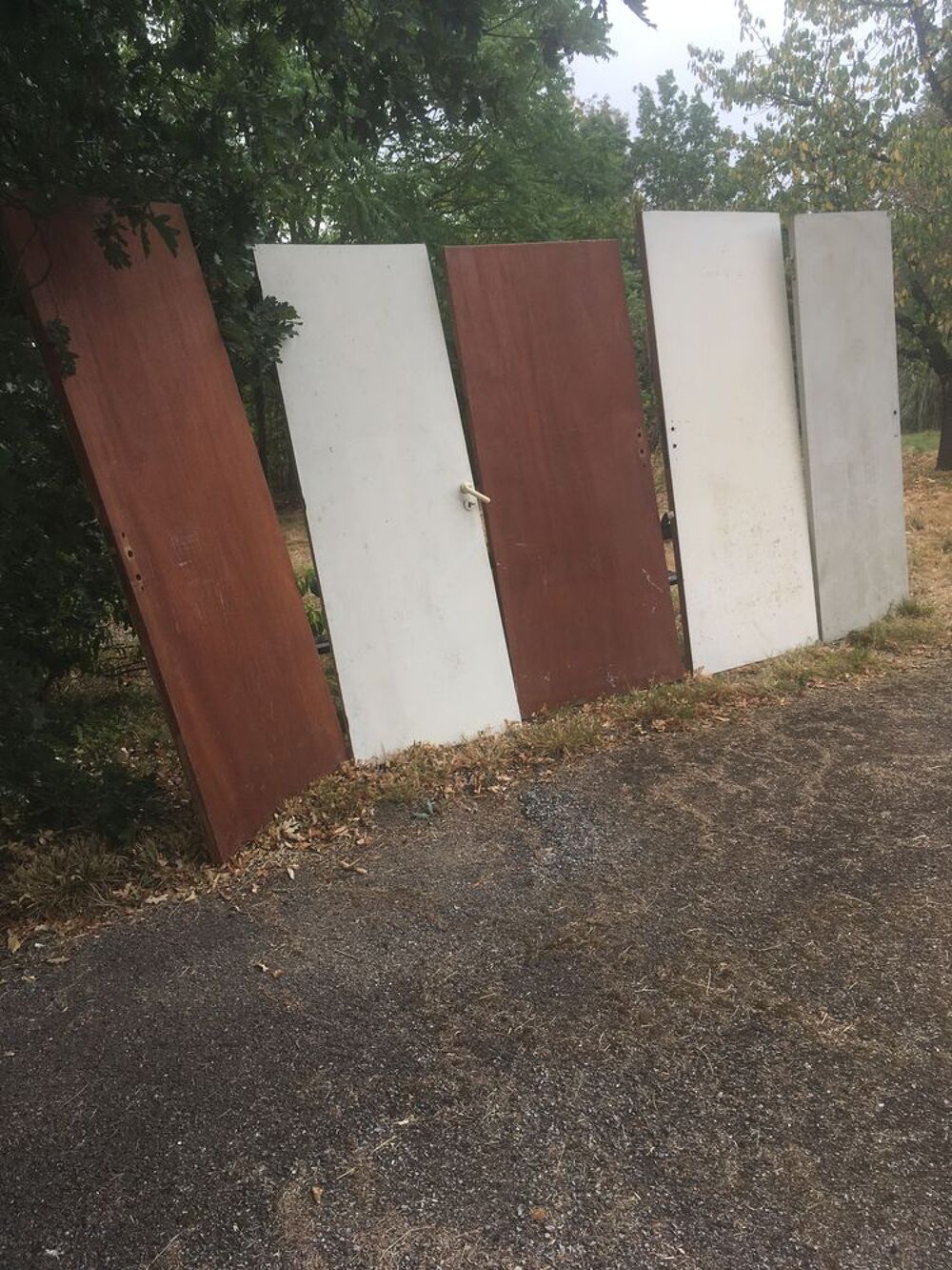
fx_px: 1063
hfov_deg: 48.2
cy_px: 635
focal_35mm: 29
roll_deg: -0.7
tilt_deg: -14.0
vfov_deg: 61.7
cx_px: 476
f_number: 2.2
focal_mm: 4.15
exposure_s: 1/392
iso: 25
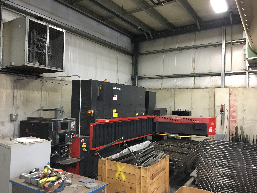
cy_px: 96
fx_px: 215
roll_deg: -0.8
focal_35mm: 29
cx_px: 128
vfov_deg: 48.2
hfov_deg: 61.7
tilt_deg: +2.1
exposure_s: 1/20
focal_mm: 4.15
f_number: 2.2
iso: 200
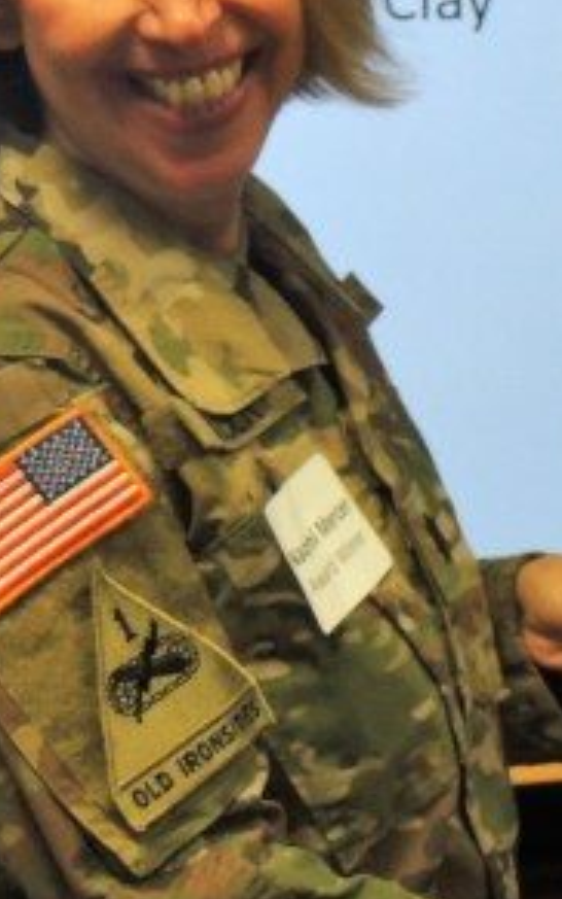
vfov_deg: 14.9
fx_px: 3429
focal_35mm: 140
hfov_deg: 9.1
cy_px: 417
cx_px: 895
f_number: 3.6
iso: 360
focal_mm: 8.9
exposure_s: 1/50
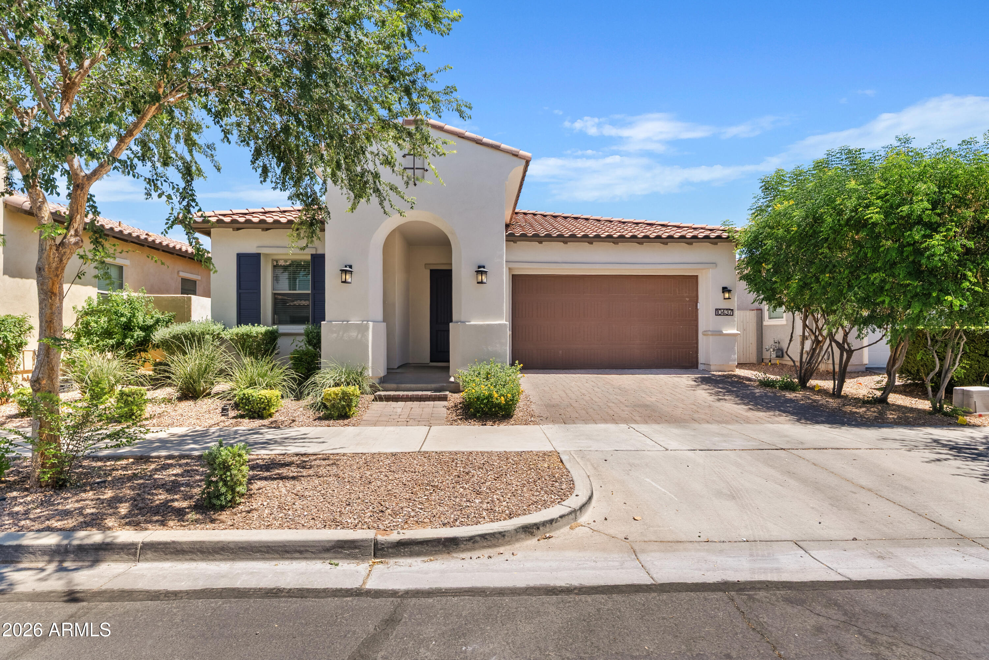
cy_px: 330
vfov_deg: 67.4
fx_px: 495
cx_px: 494
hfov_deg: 90.0
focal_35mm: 18
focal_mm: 18
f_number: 8
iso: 100
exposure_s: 1/100
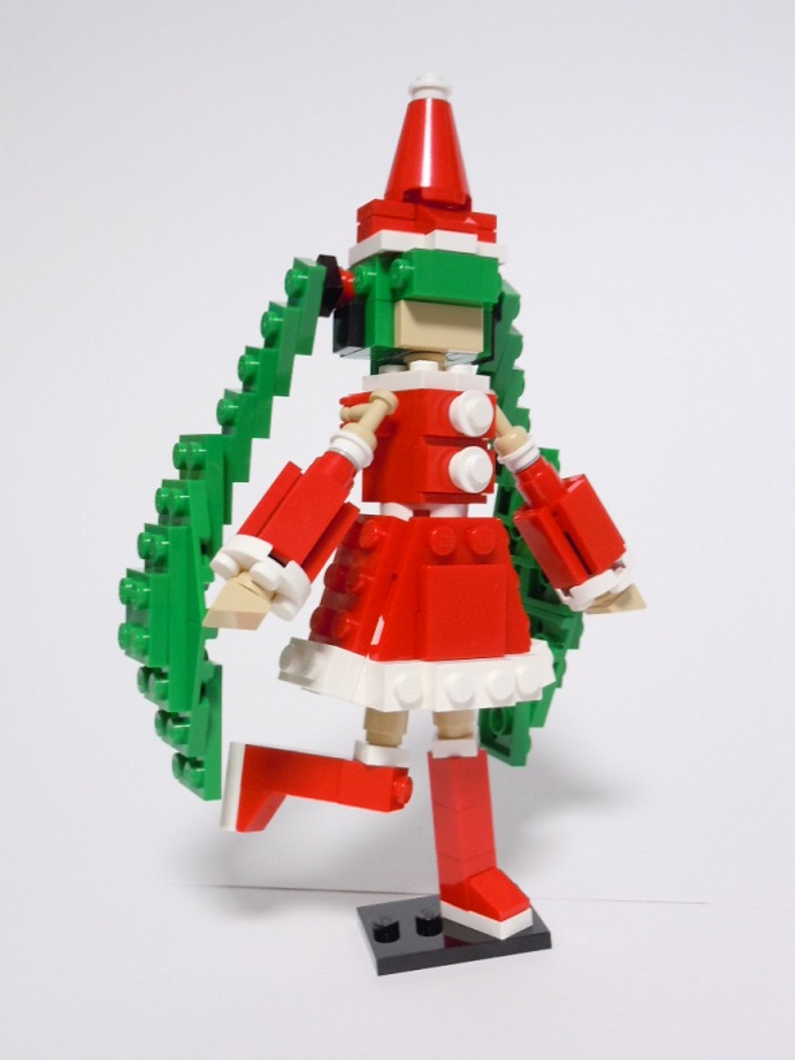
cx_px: 398
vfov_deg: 42.1
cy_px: 530
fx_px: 1378
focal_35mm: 45
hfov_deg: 32.2
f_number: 4.6
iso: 400
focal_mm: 8.1
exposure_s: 1/6
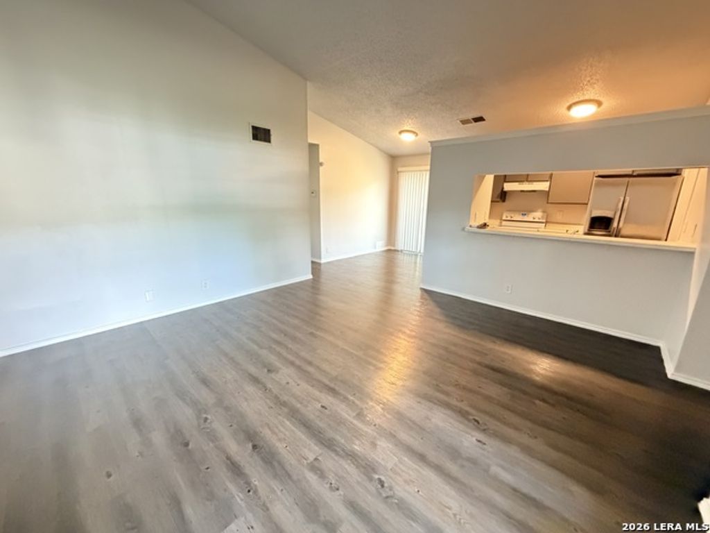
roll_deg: -0.7
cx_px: 355
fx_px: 287
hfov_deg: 102.1
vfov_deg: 85.7
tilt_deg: -14.1
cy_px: 266
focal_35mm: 14
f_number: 2.2
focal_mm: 2.22
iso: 1250
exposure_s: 1/40
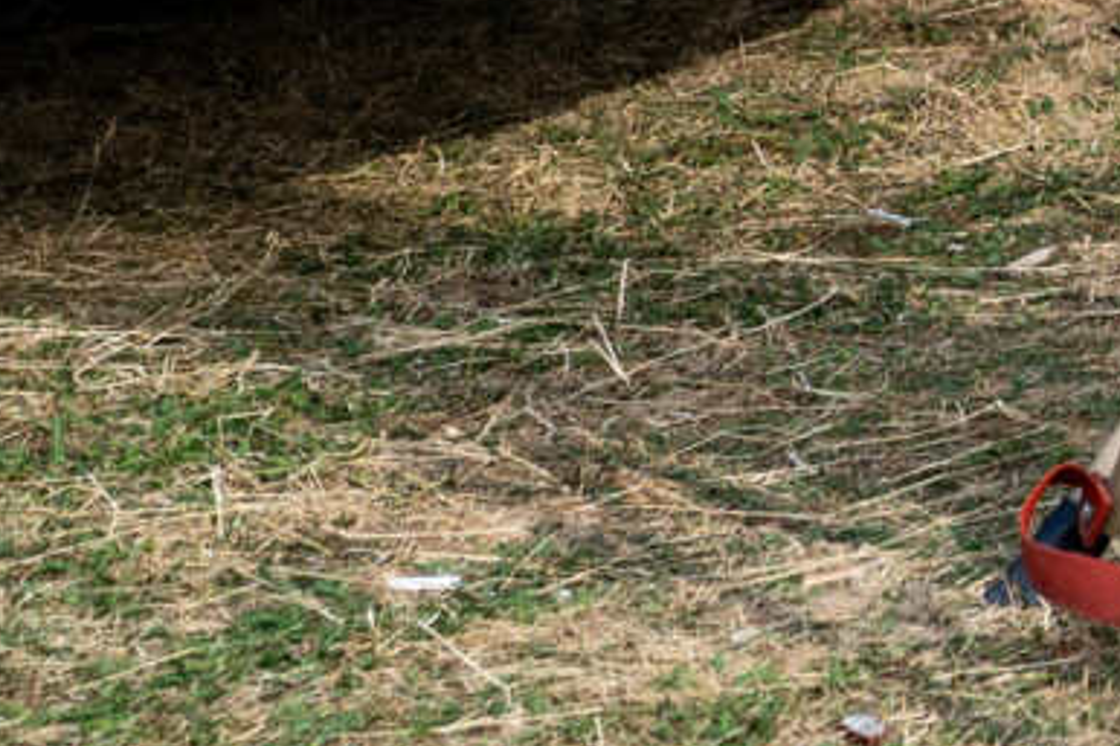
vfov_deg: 5.7
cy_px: -1197
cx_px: 3134
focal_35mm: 232
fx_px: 7214
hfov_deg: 7.9
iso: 500
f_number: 5
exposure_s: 1/1600
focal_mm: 35
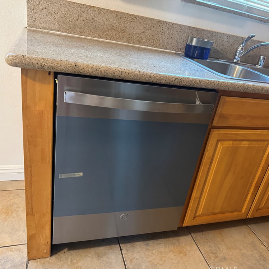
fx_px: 255
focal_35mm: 29
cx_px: 161
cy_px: 137
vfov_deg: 55.6
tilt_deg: -26.3
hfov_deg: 55.2
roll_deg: -13.0
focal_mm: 6.76
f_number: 1.78
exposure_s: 1/60
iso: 500
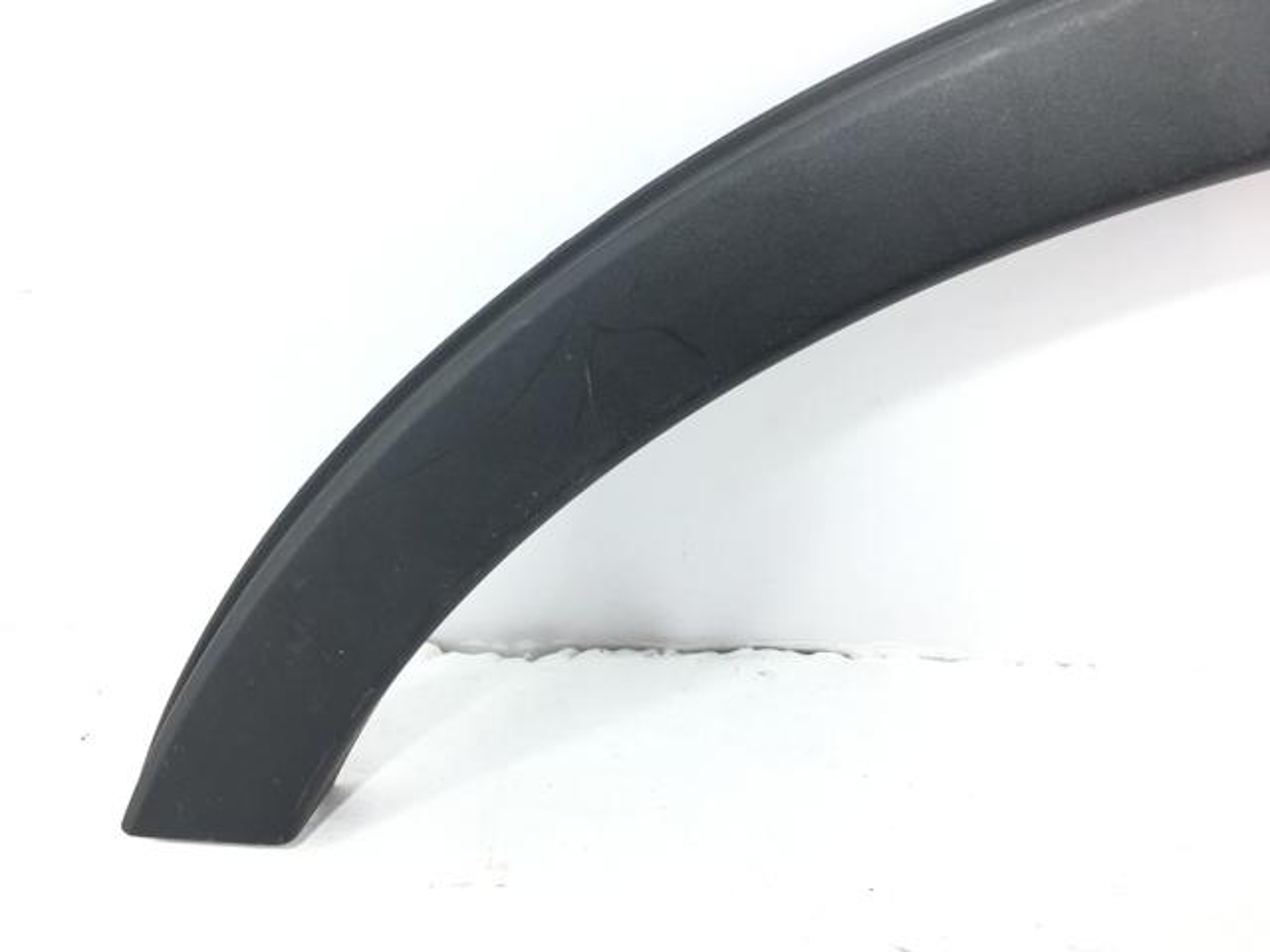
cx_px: 635
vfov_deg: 48.2
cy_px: 476
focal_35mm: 29
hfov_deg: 61.7
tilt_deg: -38.2
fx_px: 1064
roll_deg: +6.3
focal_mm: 4.15
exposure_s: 1/100
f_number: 2.2
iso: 32
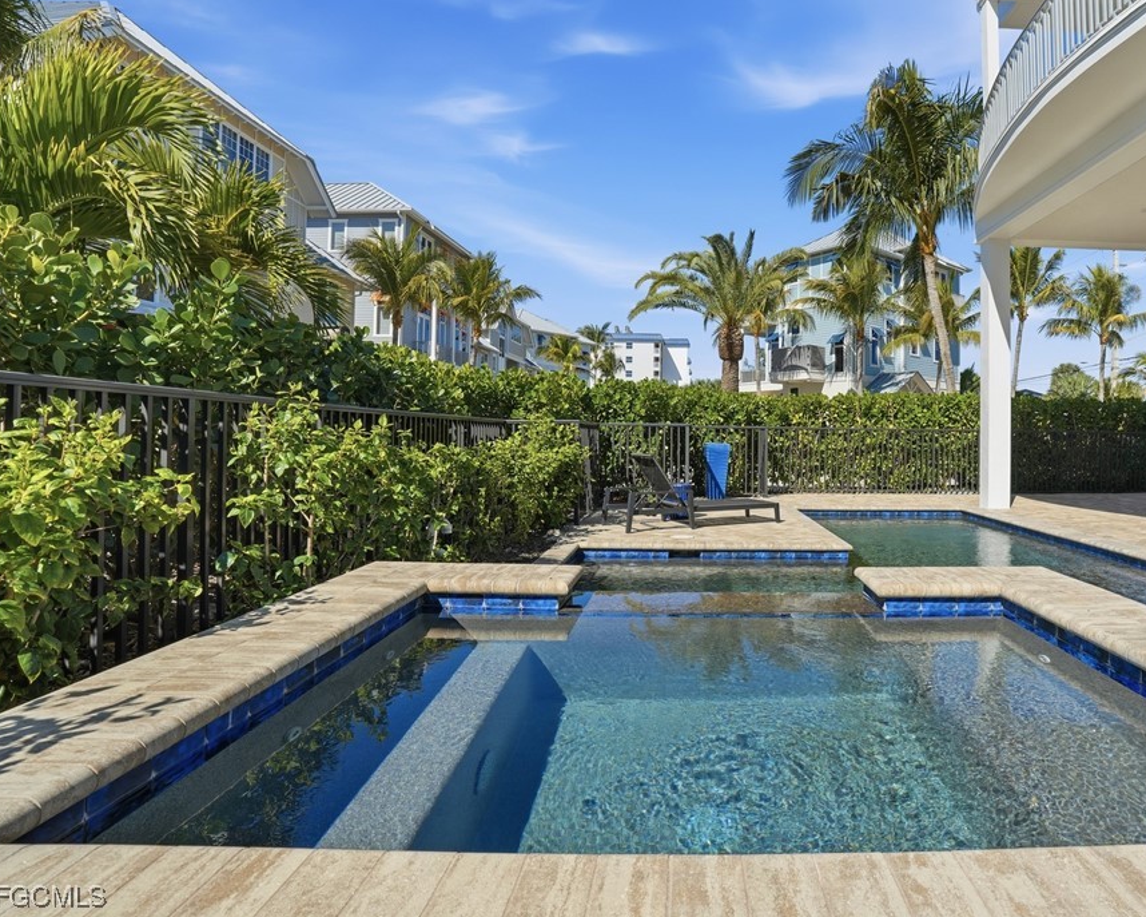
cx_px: 711
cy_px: 440
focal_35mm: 19
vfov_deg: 70.8
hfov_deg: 81.9
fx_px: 644
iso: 400
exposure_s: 1/4000
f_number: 9
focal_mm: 16
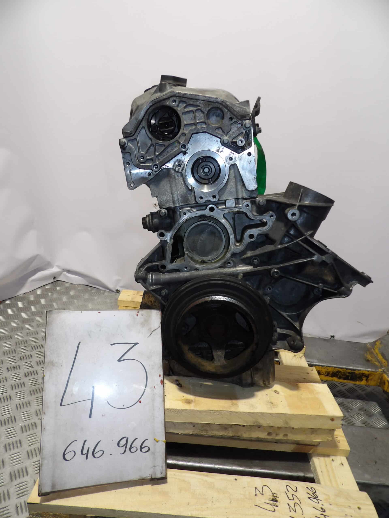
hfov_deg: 56.8
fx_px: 360
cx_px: 194
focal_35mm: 24
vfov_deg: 71.6
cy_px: 259
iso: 125
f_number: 2.8
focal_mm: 4.3
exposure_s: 1/33
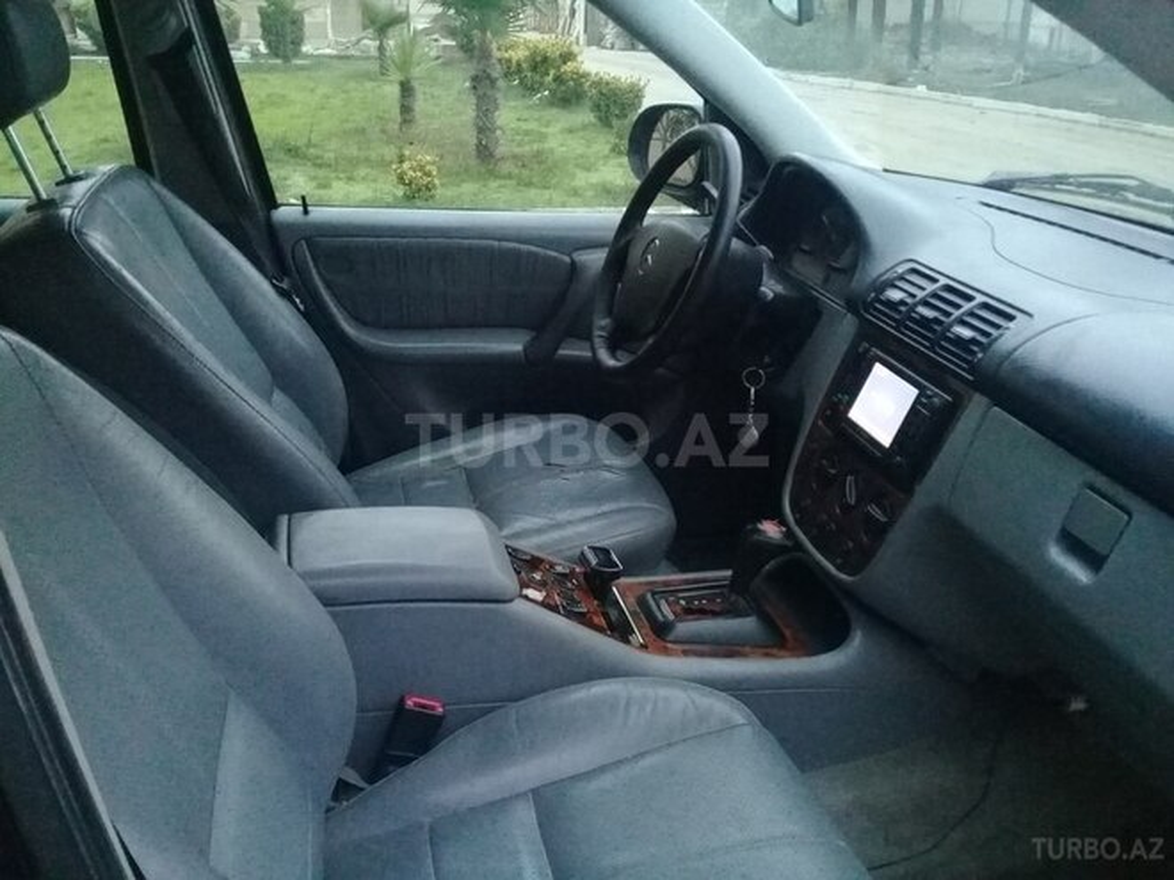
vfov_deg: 45.4
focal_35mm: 31
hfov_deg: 58.4
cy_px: 440
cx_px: 587
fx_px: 1051
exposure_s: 1/17
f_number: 2.2
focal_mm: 3.3
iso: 640
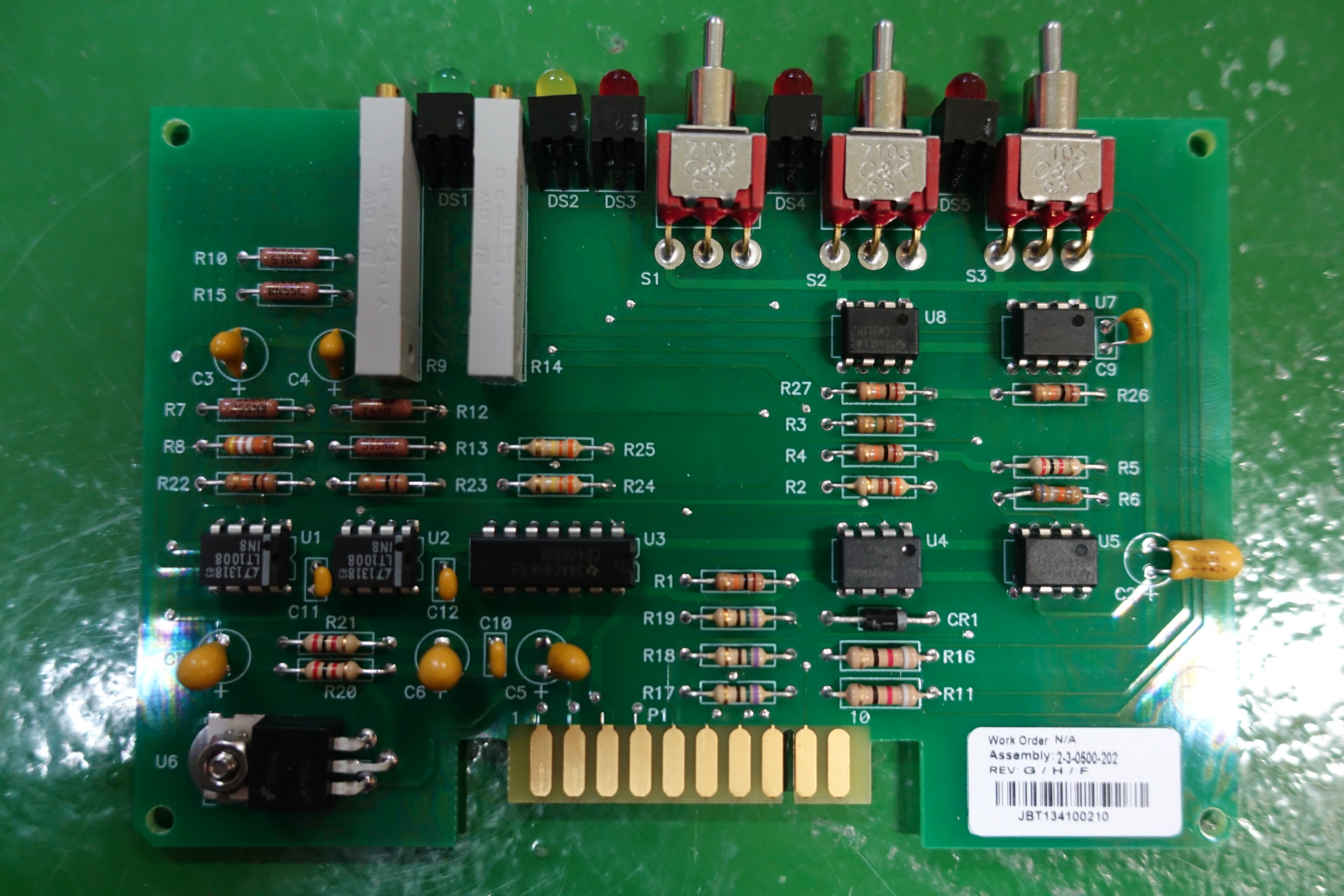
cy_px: 448
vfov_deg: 51.3
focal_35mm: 25
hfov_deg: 71.5
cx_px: 672
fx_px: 933
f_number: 2
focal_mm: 9.08
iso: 800
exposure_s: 1/25
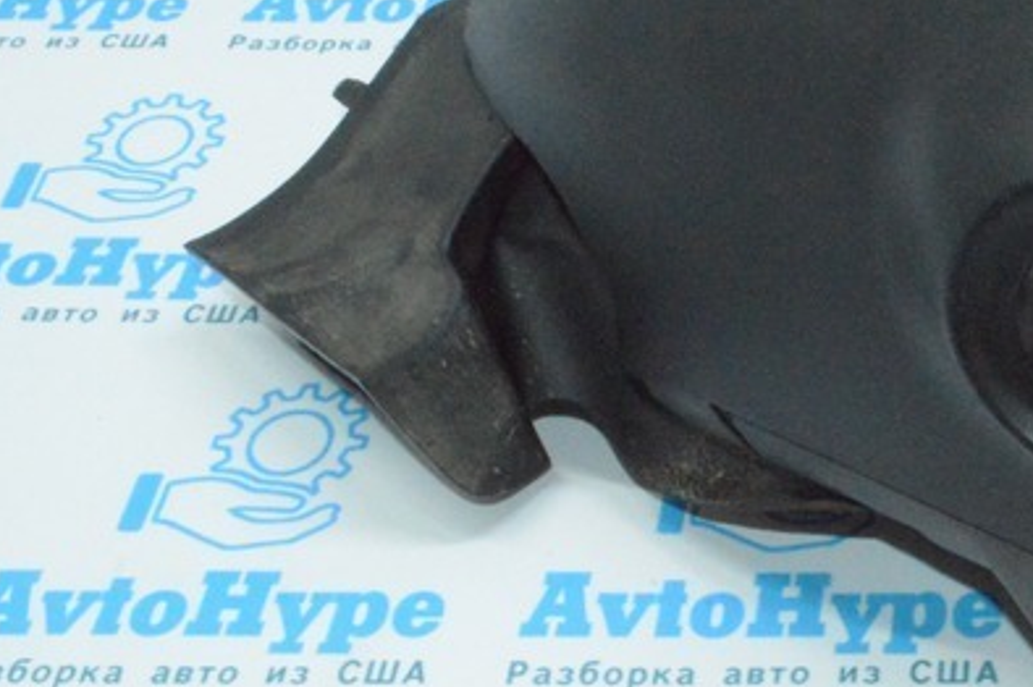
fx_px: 2236
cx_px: 1125
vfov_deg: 17.4
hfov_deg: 24.4
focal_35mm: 78
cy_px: 174
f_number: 22
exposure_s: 1/50
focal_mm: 20
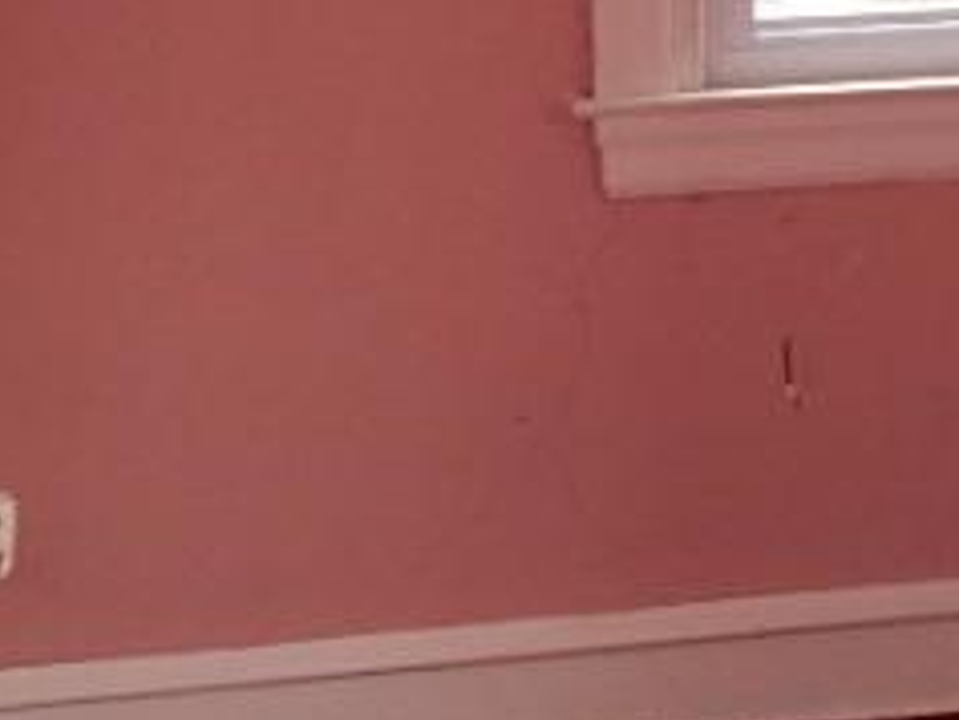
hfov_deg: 12.5
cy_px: -311
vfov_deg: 9.5
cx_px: 1347
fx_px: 4213
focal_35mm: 152
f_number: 3.7
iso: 140
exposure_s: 1/30
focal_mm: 4.5
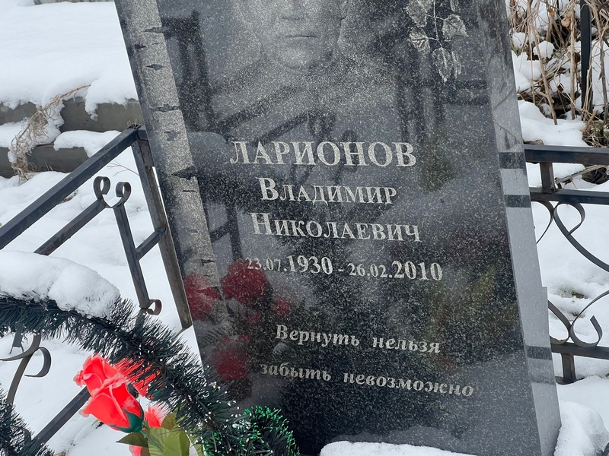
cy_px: 228
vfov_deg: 19.1
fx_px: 1355
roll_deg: +11.3
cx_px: 304
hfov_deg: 25.3
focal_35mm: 77
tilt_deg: -27.5
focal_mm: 9
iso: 100
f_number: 2.8
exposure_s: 1/99
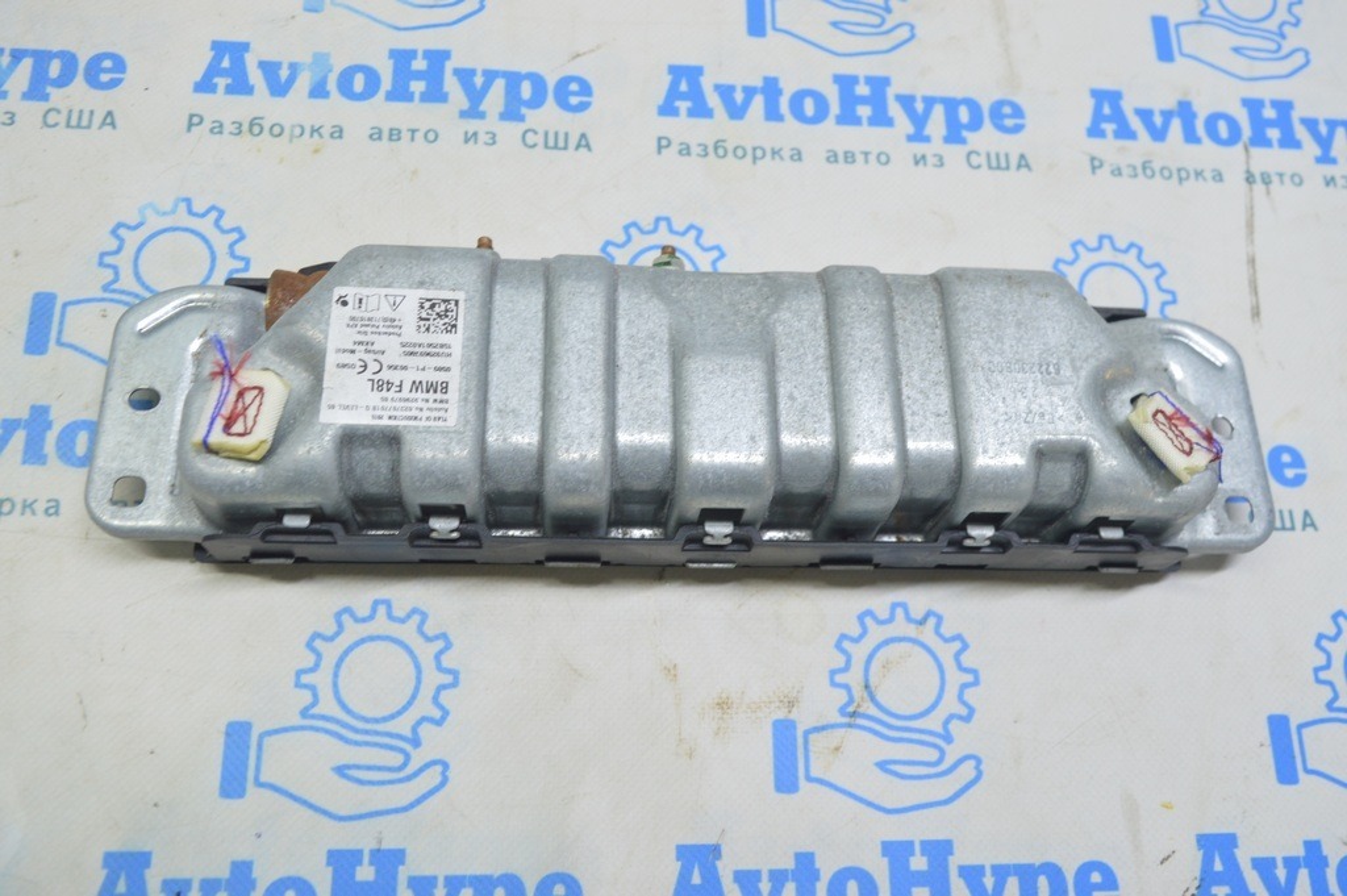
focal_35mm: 33
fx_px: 1234
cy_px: 448
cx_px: 674
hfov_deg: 57.3
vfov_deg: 39.9
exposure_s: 1/20
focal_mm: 22
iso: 400
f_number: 5.6
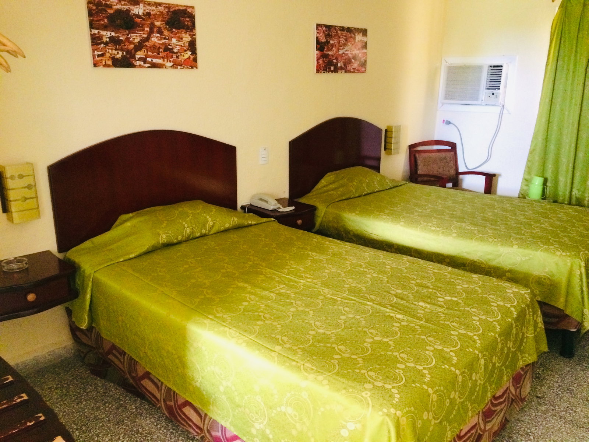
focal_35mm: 29
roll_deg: -0.3
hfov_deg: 61.7
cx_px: 294
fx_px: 493
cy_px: 221
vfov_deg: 48.2
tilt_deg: -15.6
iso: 400
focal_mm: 4.15
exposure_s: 1/15
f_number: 2.2
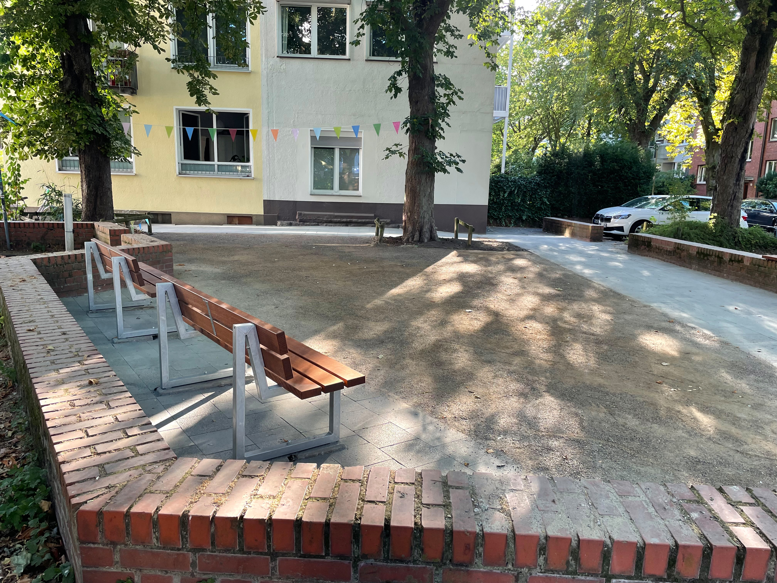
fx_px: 584
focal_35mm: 26
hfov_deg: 67.3
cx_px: 388
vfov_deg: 53.1
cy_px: 292
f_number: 1.6
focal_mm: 4.2
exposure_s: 1/121
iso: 64
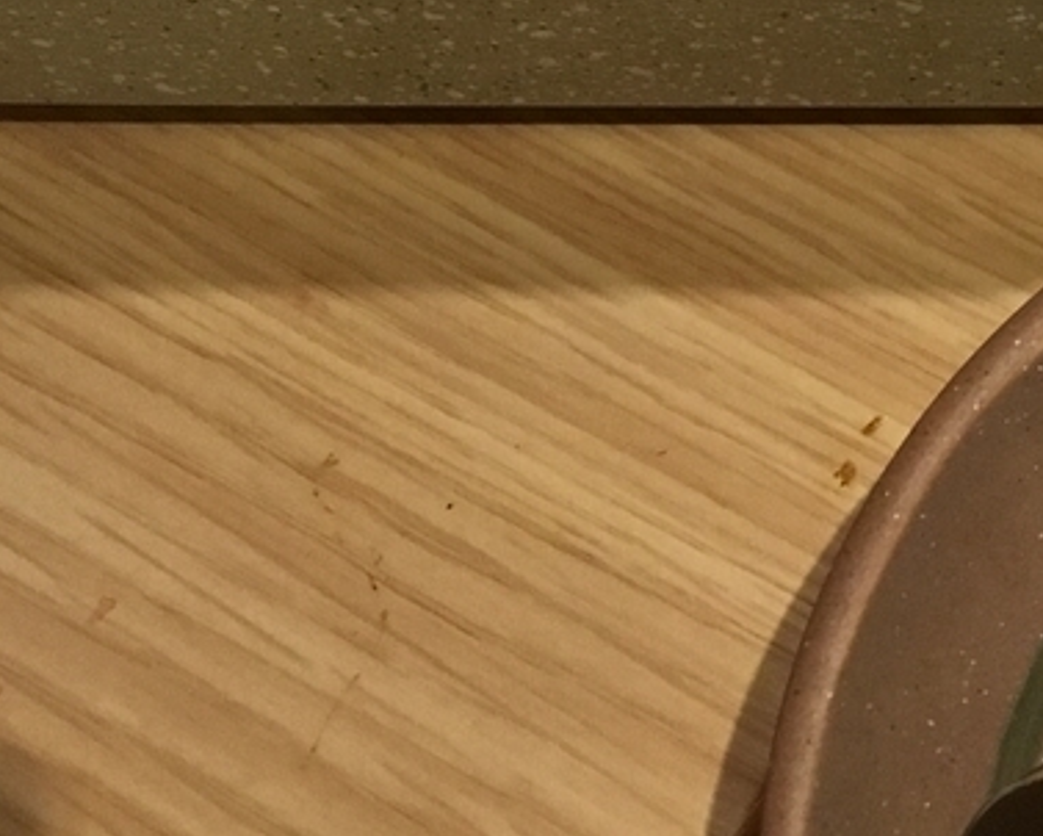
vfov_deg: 16.1
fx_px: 2780
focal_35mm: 90
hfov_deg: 18.8
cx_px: 1547
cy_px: -277
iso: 125
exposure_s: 1/30
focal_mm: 4.15
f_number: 2.2
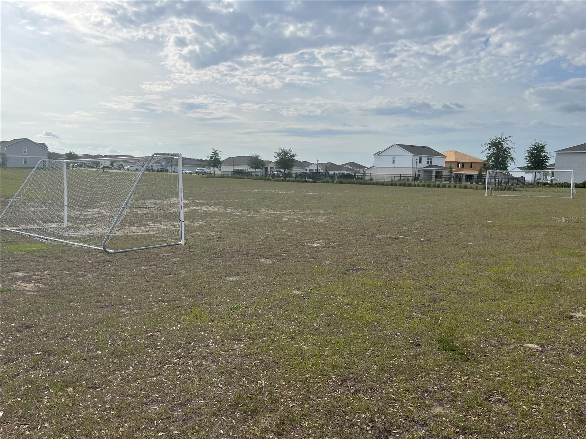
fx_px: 440
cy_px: 220
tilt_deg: -6.5
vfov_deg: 53.1
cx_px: 293
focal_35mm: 26
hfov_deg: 67.3
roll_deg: -1.5
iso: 50
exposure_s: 1/5076
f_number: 1.6
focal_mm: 5.1
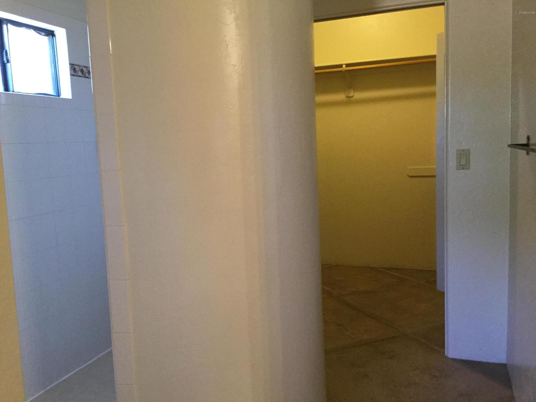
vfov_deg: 45.4
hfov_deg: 58.4
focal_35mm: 31
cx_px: 268
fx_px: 480
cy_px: 201
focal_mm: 3.3
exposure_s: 1/30
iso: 250
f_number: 2.4
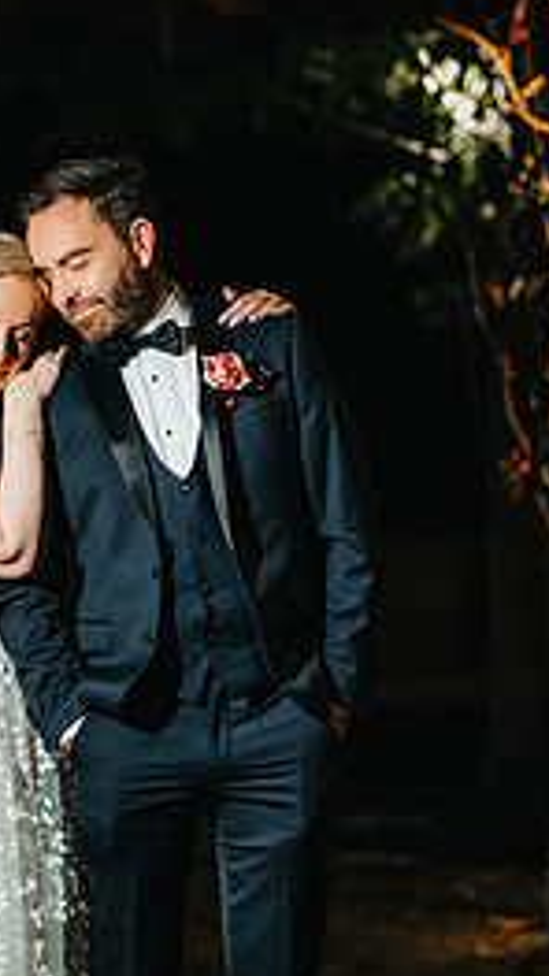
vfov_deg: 10.0
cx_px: 3
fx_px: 5562
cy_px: 599
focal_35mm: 215
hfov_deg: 5.6
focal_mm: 85
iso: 1250
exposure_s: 1/200
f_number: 2
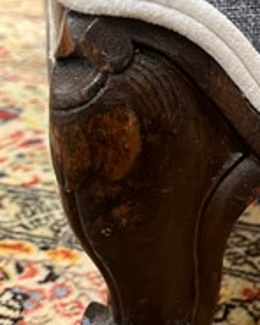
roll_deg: -2.1
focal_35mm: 55
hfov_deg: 27.3
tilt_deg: -27.2
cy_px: 174
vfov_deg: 34.1
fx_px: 529
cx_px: 190
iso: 400
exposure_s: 1/33
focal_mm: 5.1
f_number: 1.6
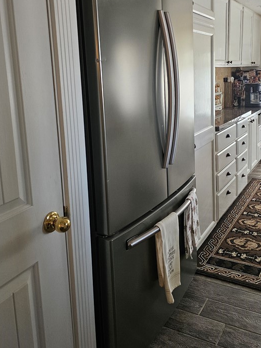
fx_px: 342
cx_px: 155
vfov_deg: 53.6
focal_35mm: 34
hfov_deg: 41.6
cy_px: 140
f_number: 1.7
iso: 320
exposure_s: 1/120
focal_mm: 6.3
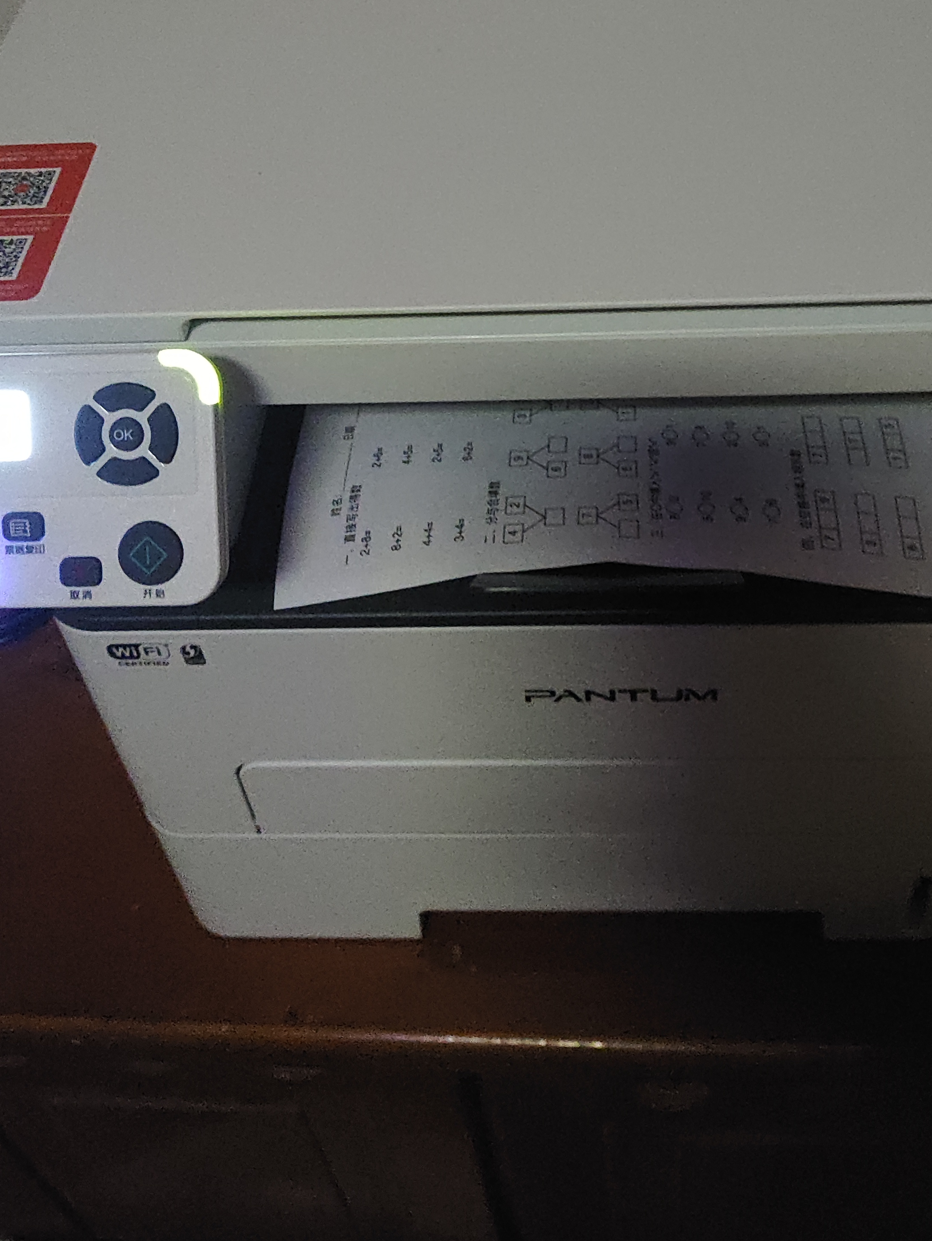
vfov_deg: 47.7
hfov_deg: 37.6
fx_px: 1363
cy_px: 365
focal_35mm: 38
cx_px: 547
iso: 3464
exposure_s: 1/14.3
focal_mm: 4.68
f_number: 1.8
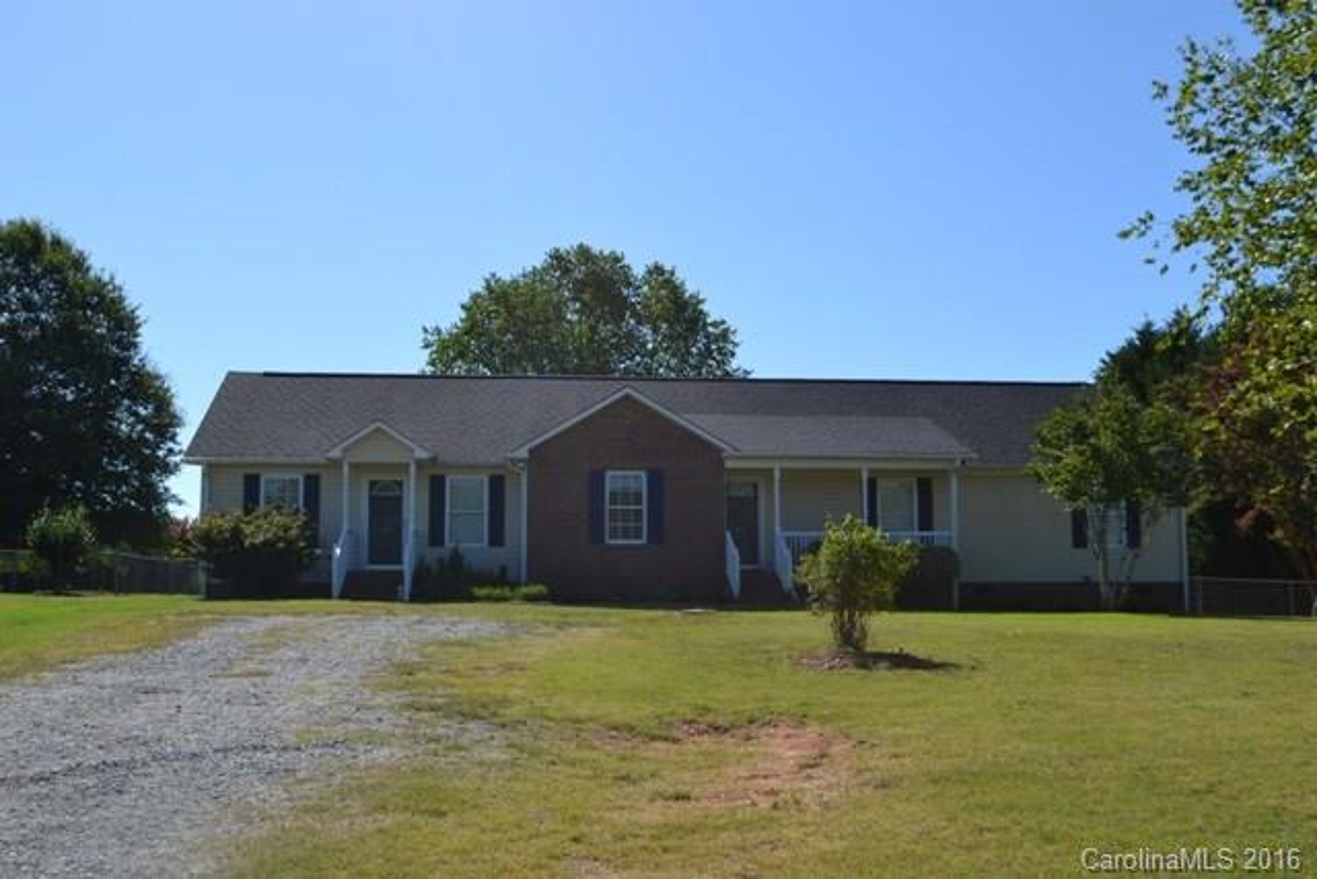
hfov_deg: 49.5
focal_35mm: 39
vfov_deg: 34.2
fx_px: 1427
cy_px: 440
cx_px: 658
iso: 100
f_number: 8
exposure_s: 1/250
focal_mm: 26
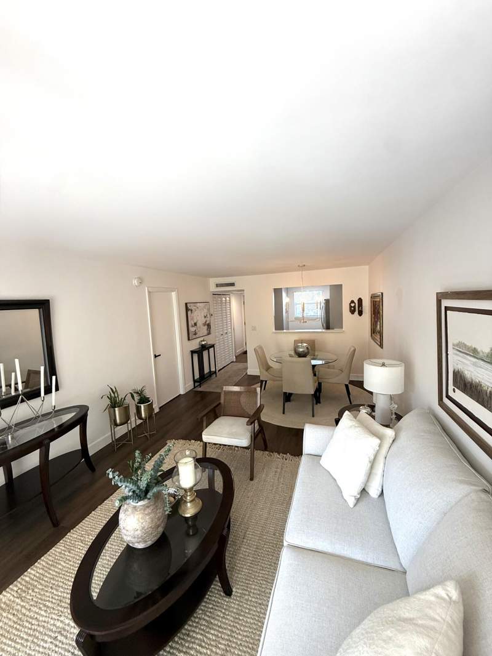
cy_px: 328
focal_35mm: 14
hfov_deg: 85.7
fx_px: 265
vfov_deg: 102.1
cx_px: 246
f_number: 2.2
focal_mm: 2.22
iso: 200
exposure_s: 1/120
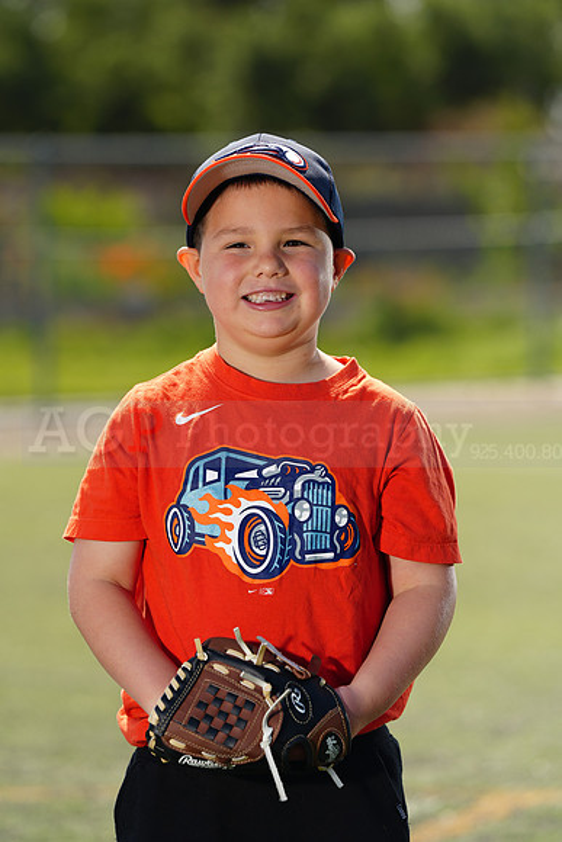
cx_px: 281
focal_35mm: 200
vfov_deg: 10.3
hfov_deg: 6.9
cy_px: 421
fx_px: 4680
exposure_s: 1/250
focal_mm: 200
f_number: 5
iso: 50
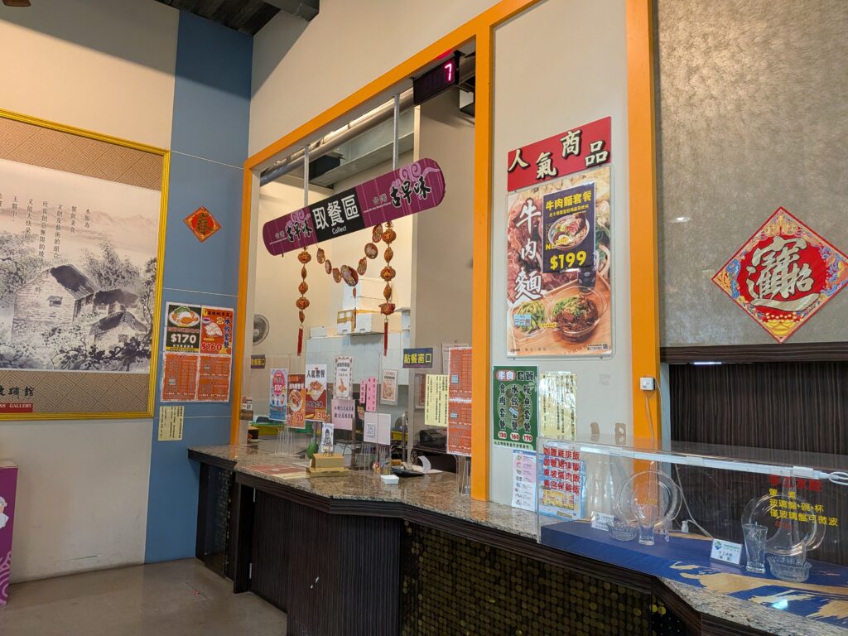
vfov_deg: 56.8
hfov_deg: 71.6
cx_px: 424
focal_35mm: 24
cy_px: 318
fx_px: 588
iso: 921
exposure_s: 1/120
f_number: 1.7
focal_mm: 4.53
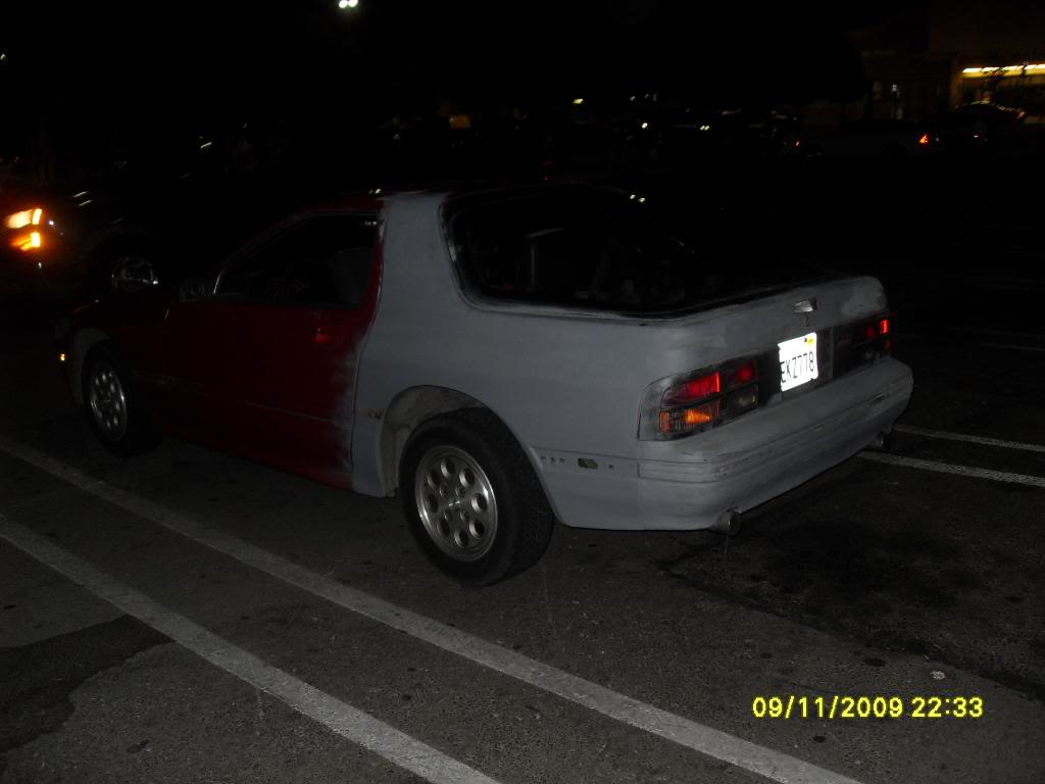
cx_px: 522
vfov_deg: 41.8
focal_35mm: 34
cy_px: 392
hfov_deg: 54.0
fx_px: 1026
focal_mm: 6.3
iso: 160
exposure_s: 1/45
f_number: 2.8
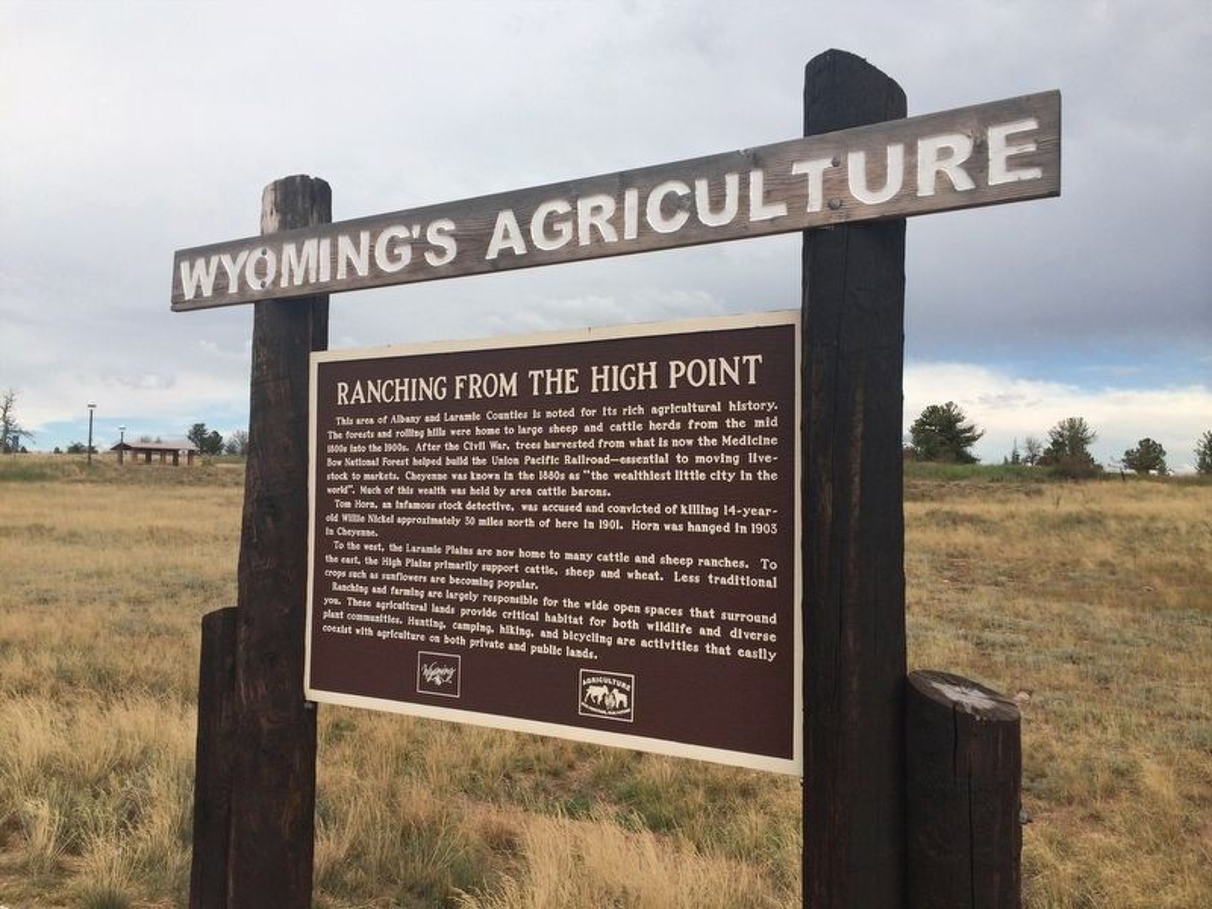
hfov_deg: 60.0
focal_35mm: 30
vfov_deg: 46.8
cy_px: 454
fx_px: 1050
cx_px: 606
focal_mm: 4.12
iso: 32
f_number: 2.2
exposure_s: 1/1466
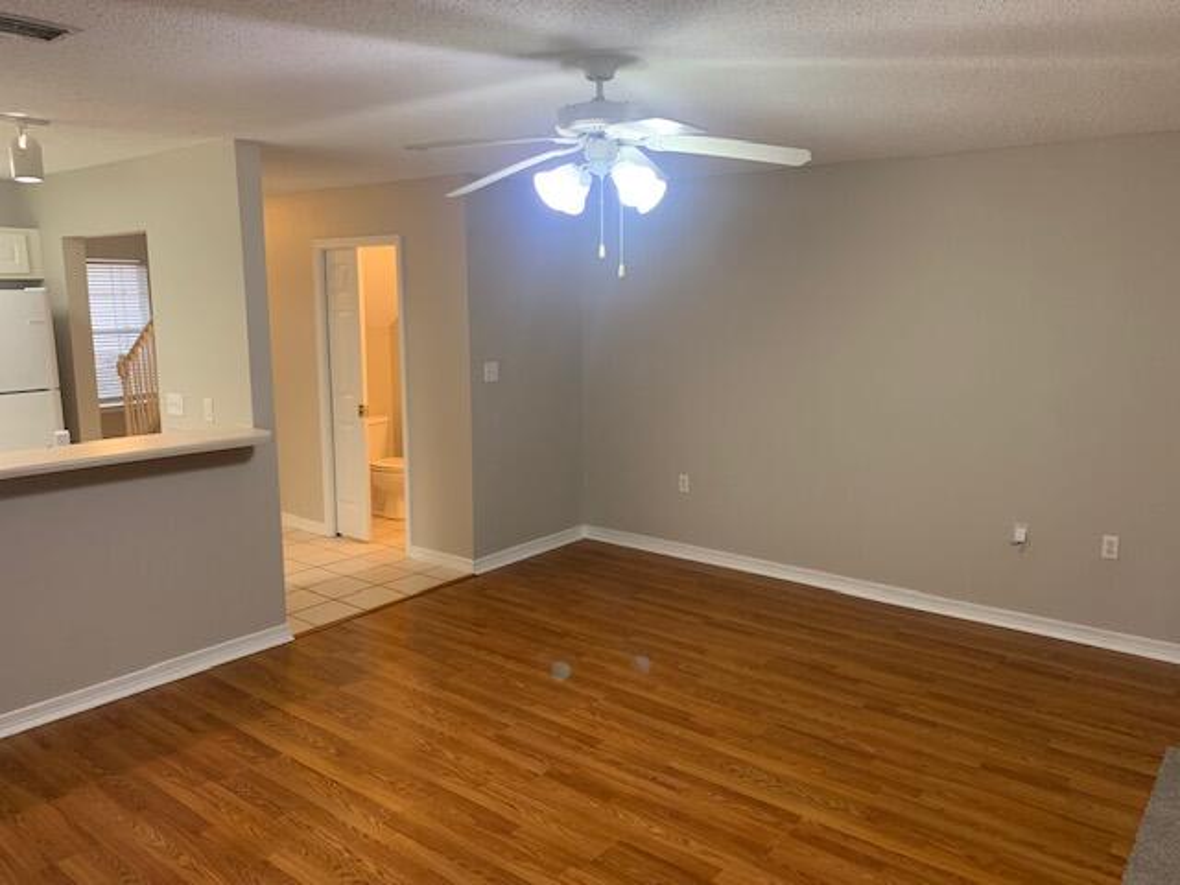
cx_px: 590
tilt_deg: -7.6
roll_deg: -0.7
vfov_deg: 53.1
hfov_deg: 67.3
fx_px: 886
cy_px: 442
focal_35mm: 26
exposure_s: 1/60
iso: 200
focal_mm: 4.25
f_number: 1.8
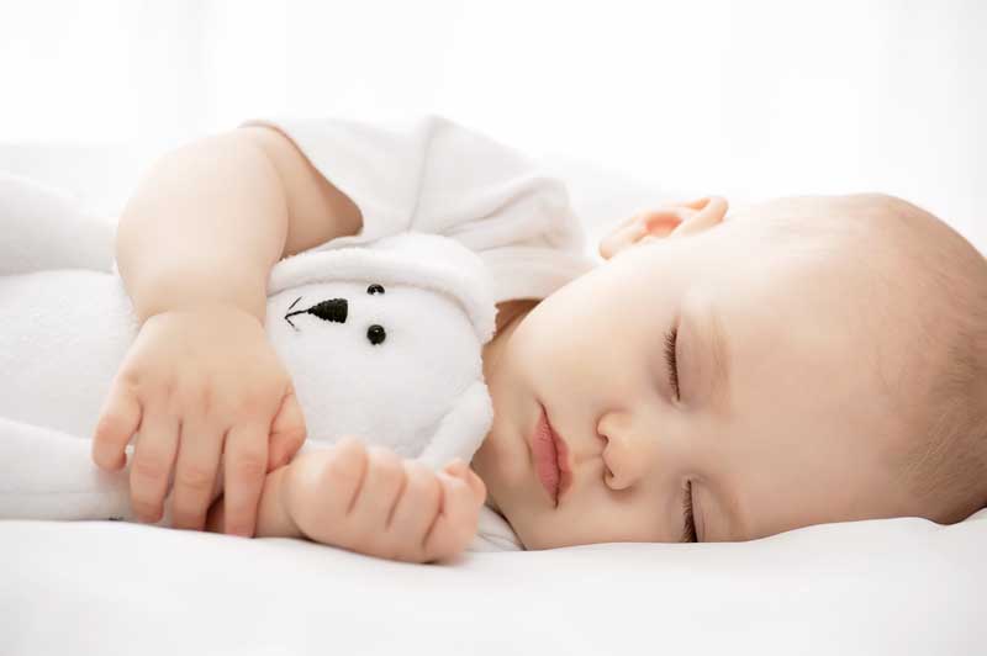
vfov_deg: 6.9
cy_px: 328
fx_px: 5479
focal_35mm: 200
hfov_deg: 10.3
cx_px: 494
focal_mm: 200
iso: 320
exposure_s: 1/125
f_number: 5
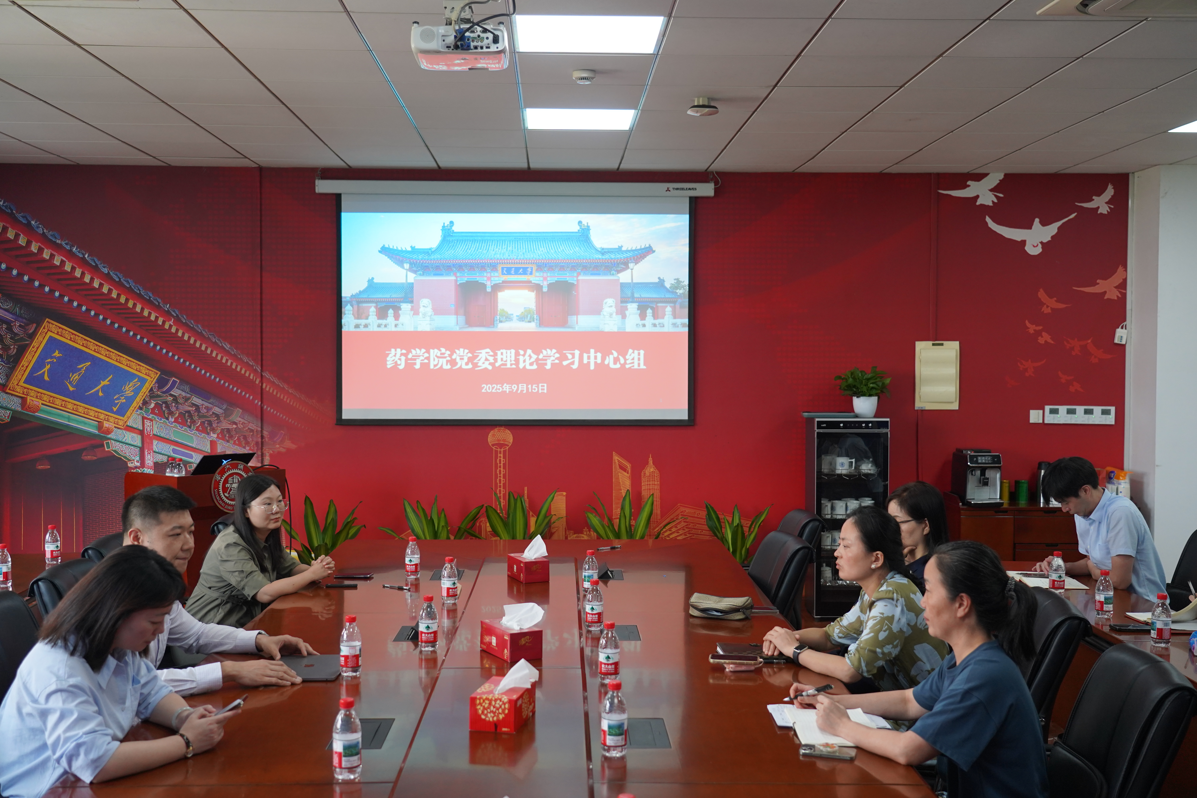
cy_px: 399
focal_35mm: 37
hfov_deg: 51.9
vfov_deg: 35.9
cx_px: 598
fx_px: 1230
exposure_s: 1/160
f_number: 4
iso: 1250
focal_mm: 37
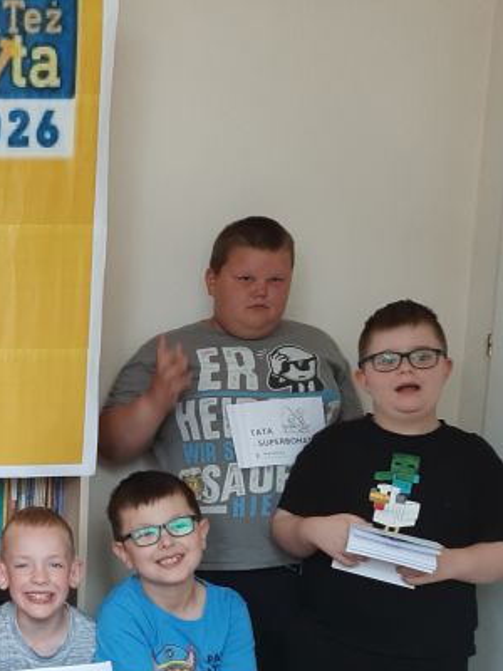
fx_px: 1007
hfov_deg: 24.6
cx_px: -139
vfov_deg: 36.1
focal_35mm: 52
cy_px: 490
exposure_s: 1/50
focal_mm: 3.93
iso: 64
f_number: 1.7
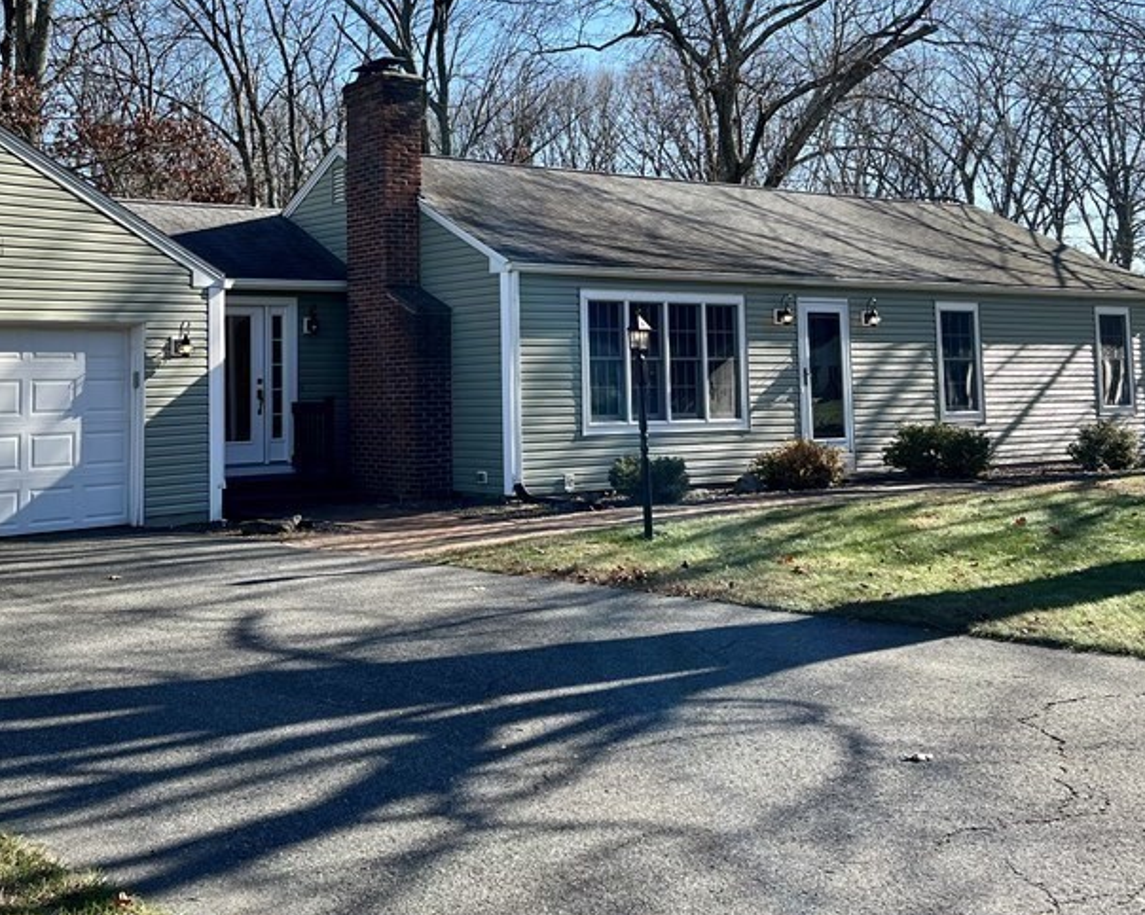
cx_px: 453
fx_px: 1457
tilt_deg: +4.7
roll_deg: +1.1
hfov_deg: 42.7
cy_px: 246
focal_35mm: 43
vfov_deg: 34.3
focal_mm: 5.7
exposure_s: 1/2123
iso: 50
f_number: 1.5
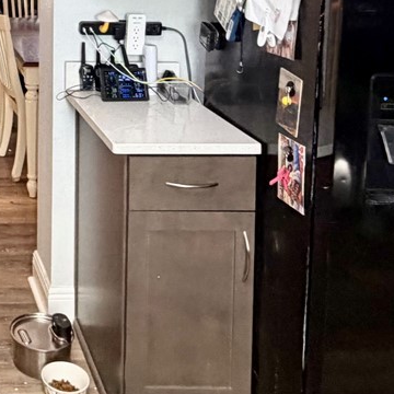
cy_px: -62
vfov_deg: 27.8
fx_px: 708
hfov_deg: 27.2
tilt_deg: -2.6
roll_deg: +0.8
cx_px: -84
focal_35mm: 55
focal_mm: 2.22
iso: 320
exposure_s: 1/60
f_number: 2.2
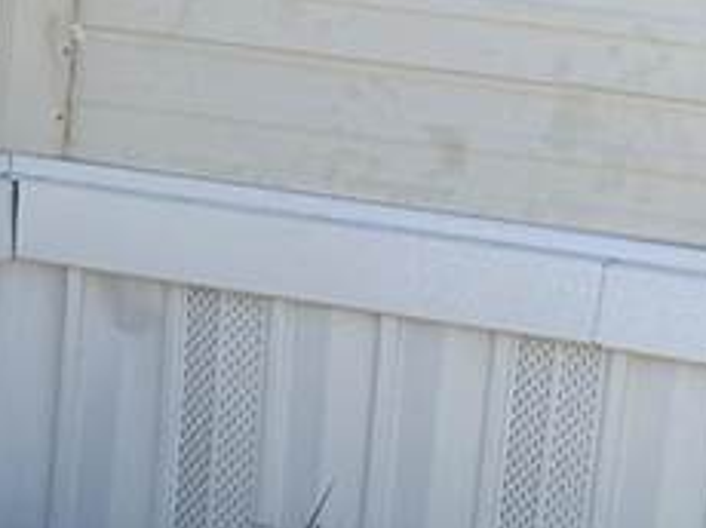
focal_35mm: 290
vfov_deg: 5.1
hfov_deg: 6.8
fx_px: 5908
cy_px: -101
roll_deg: -3.7
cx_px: -258
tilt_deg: -4.3
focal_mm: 5.96
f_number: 1.6
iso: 40
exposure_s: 1/3636
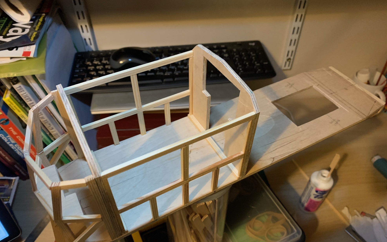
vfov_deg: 44.4
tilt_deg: -48.0
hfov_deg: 66.5
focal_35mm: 28
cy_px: 140
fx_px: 295
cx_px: 191
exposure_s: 1/25
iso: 400
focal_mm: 4.25
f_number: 1.8
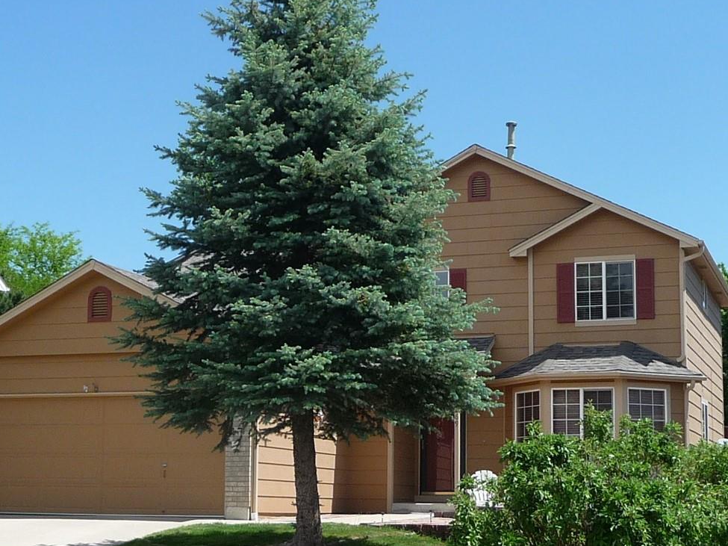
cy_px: 333
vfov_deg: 22.9
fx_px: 1346
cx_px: 346
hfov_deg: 30.3
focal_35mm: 64
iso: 100
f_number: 3.3
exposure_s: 1/1000
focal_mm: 4.7
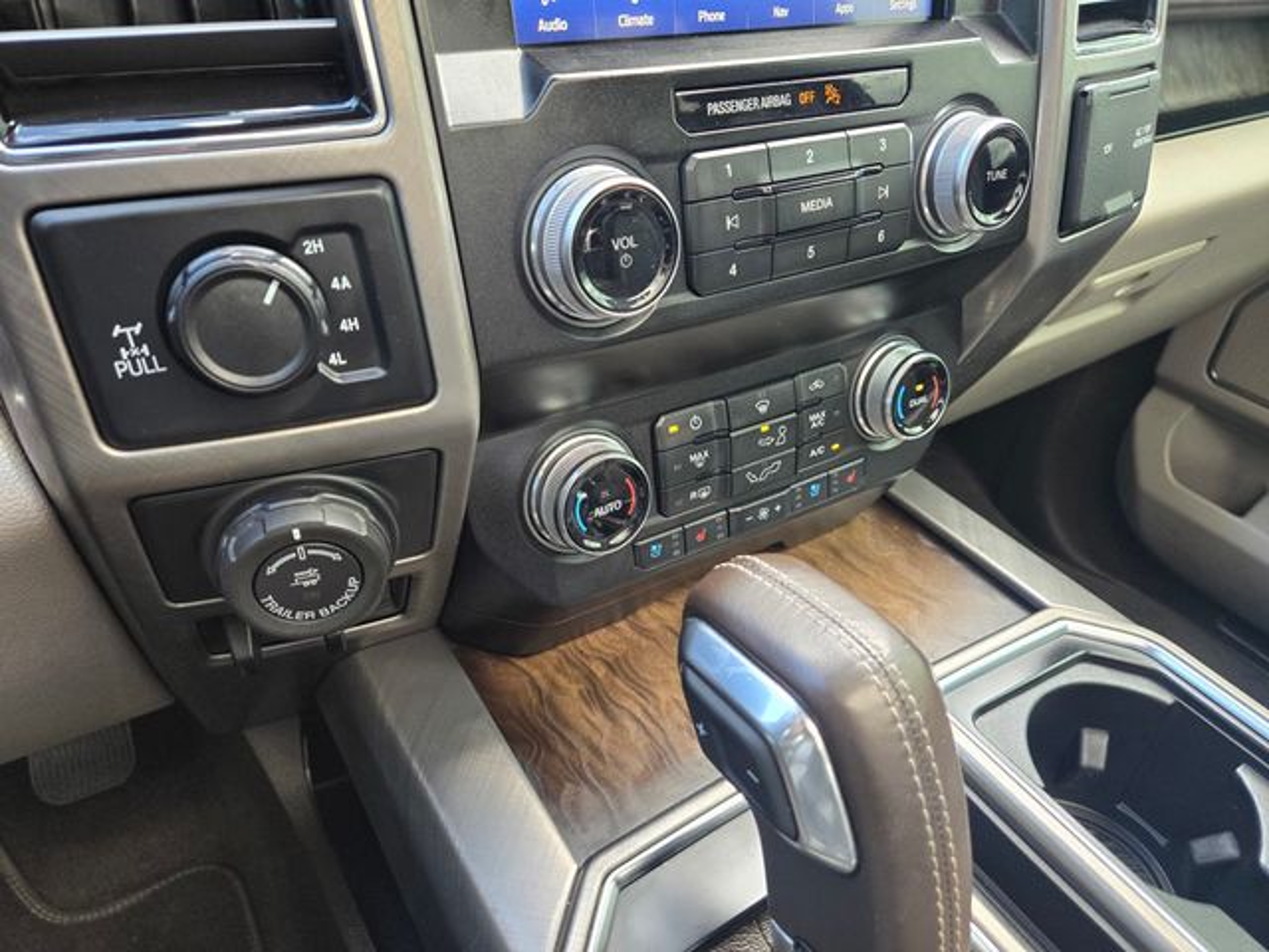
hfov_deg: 73.9
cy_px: 476
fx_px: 843
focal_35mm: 23
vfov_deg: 58.9
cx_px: 634
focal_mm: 5.4
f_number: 1.8
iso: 160
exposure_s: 1/120
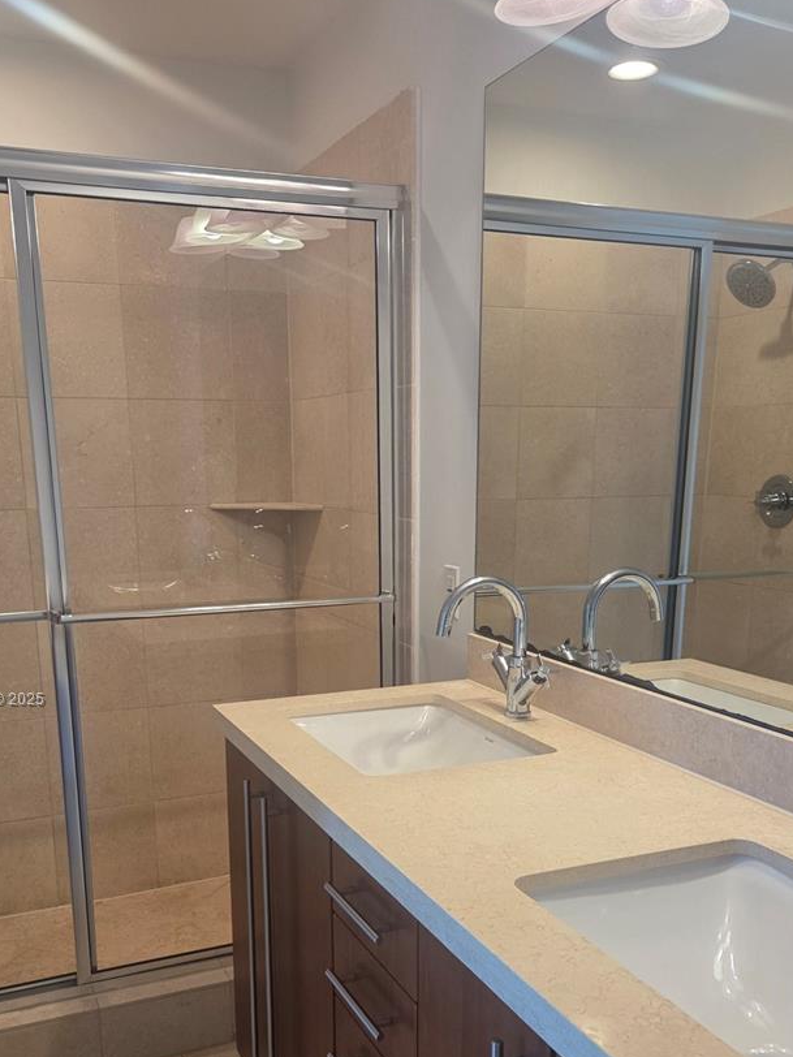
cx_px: 392
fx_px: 1039
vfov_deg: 53.0
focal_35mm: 34
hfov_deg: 41.8
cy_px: 700
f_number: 1.8
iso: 125
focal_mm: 5.4
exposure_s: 1/120
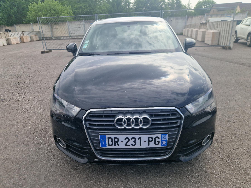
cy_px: 94
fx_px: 167
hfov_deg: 73.9
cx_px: 126
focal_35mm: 23
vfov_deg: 58.9
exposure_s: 1/833
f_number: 1.8
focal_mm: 5.4
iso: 50
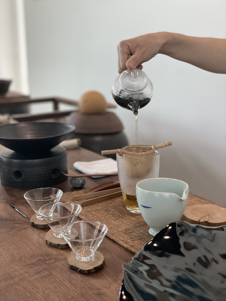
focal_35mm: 52
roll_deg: +0.9
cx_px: 113
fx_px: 452
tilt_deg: -13.5
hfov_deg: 28.0
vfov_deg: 36.8
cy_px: 150
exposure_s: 1/120
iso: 200
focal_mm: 6
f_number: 2
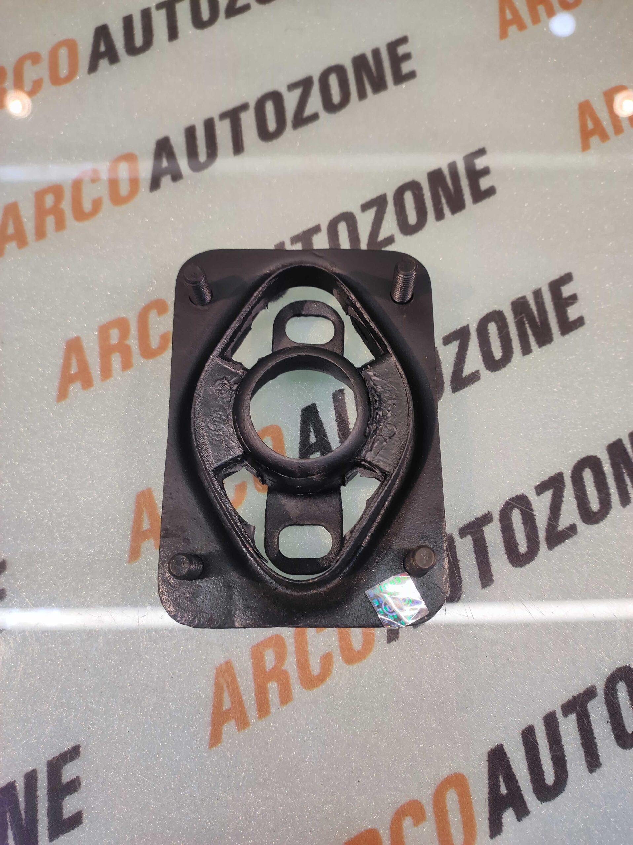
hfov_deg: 74.7
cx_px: 316
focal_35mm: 17
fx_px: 415
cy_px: 422
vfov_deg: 91.1
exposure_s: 1/33
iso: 100
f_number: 1.79
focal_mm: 4.74
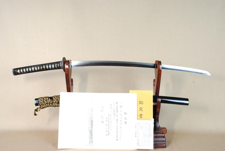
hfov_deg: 61.9
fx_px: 188
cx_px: 112
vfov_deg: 43.7
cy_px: 76
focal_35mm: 30
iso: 400
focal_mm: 20
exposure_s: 1/2
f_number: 11
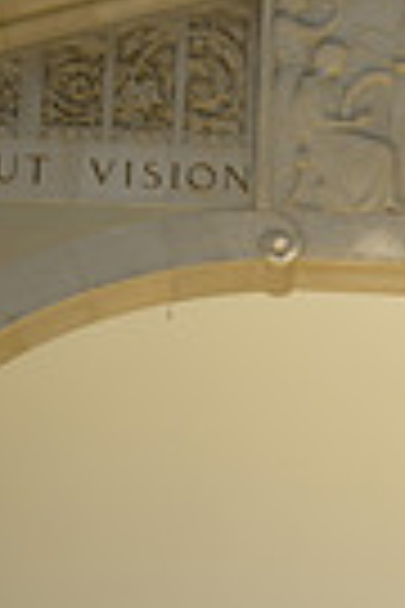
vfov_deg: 22.8
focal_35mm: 80
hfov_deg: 17.0
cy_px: 779
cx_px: 266
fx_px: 1350
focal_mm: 24
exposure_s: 1/8000
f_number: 4
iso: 800
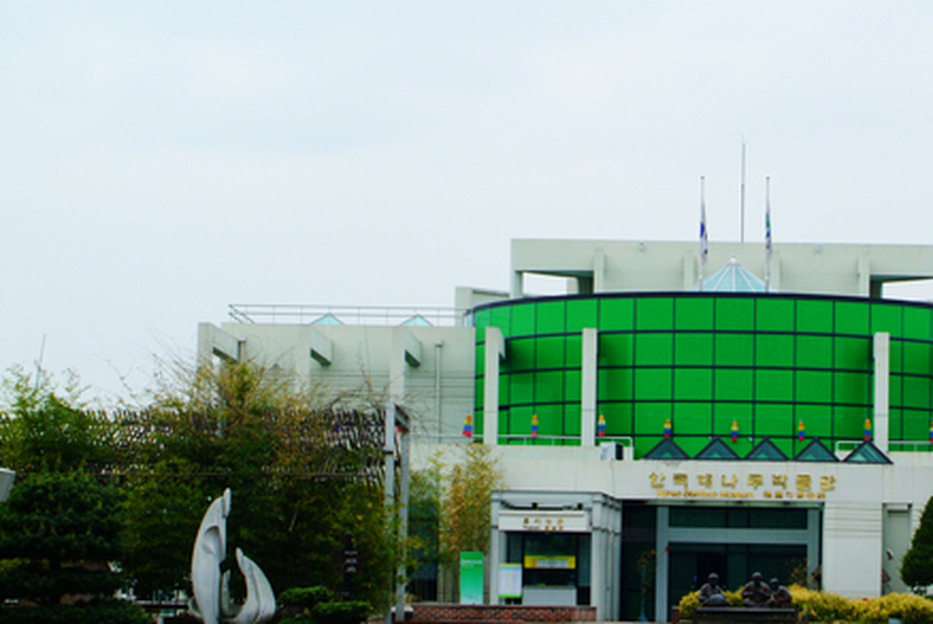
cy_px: 405
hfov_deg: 17.6
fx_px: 2983
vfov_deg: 11.9
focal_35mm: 115
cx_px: 734
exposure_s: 1/180
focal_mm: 48
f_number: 6.7
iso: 200
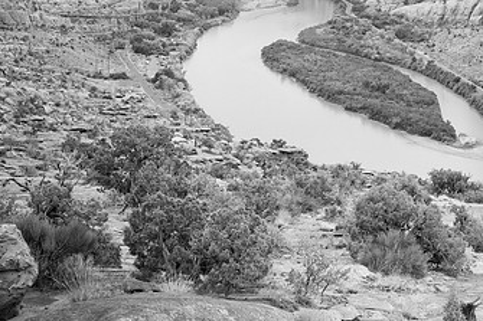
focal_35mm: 67
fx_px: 898
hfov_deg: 29.3
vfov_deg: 20.1
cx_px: 398
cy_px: 71
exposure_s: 1/250
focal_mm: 38.7
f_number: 8
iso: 2500
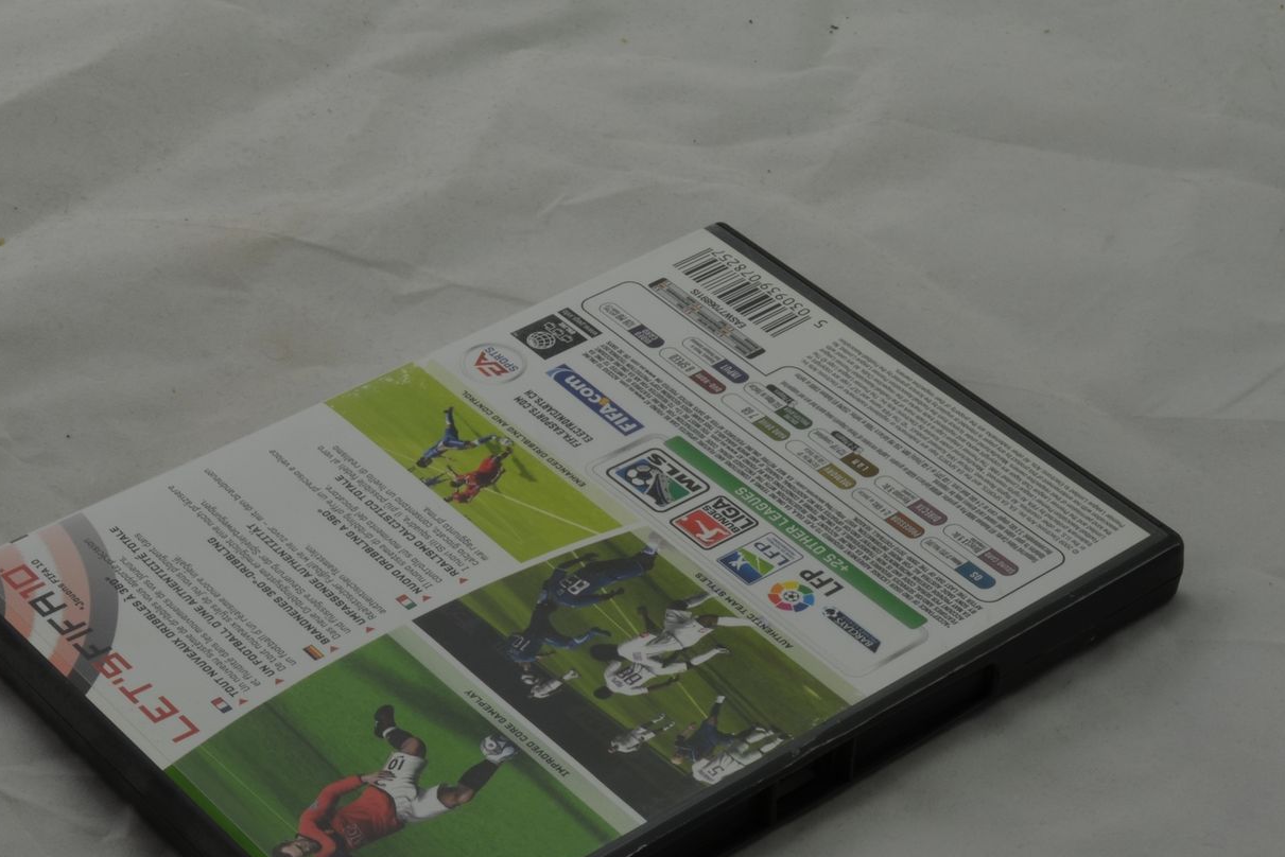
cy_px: 582
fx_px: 3177
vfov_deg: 15.3
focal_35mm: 89
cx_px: 552
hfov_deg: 22.8
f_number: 20
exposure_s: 1/4
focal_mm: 40
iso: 100
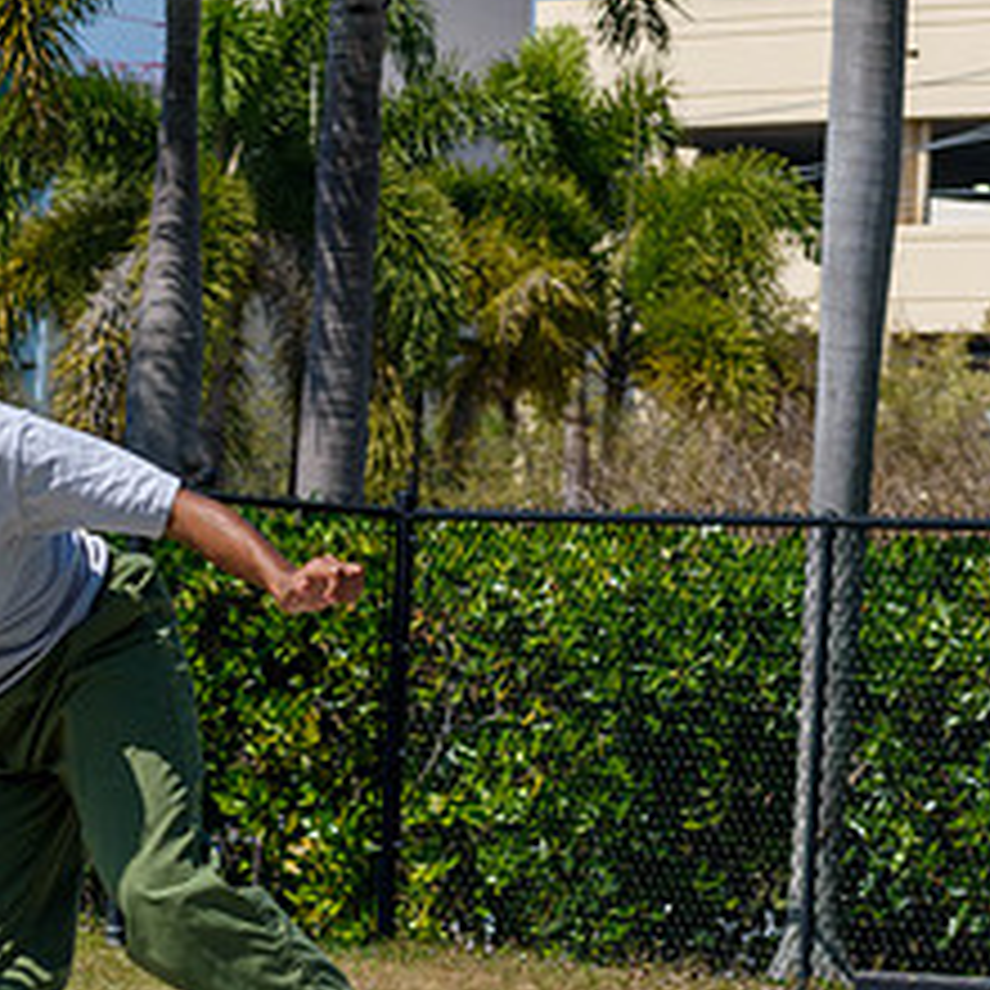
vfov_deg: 6.1
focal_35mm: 289
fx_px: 9351
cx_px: 392
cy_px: 835
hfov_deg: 6.1
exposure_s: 1/1000
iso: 200
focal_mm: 86
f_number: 8
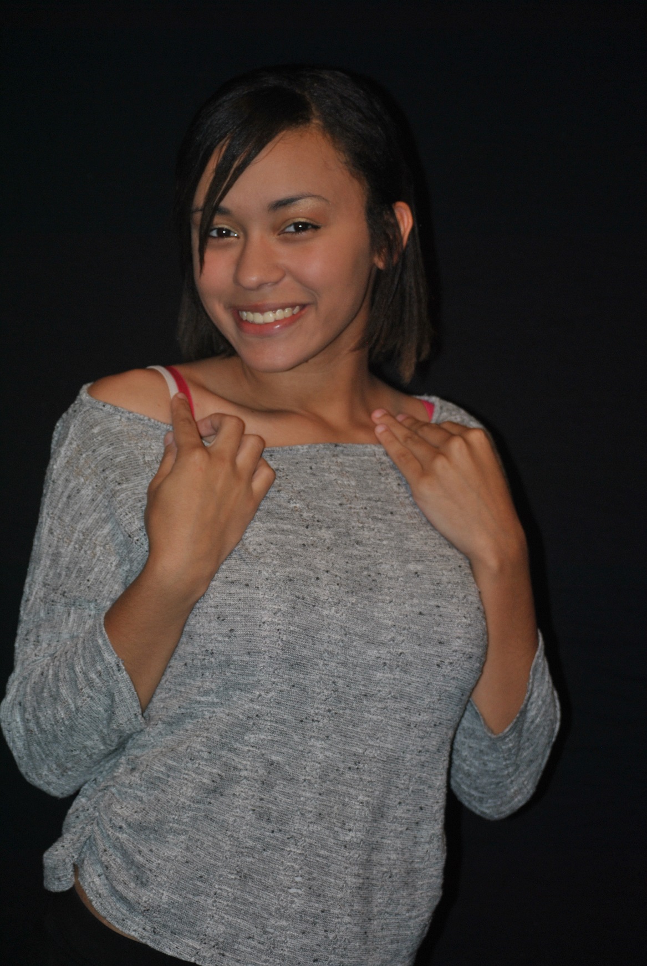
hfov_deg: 14.1
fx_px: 2620
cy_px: 483
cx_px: 324
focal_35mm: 98
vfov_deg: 20.9
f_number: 4.2
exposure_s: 1/60
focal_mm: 65
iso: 200
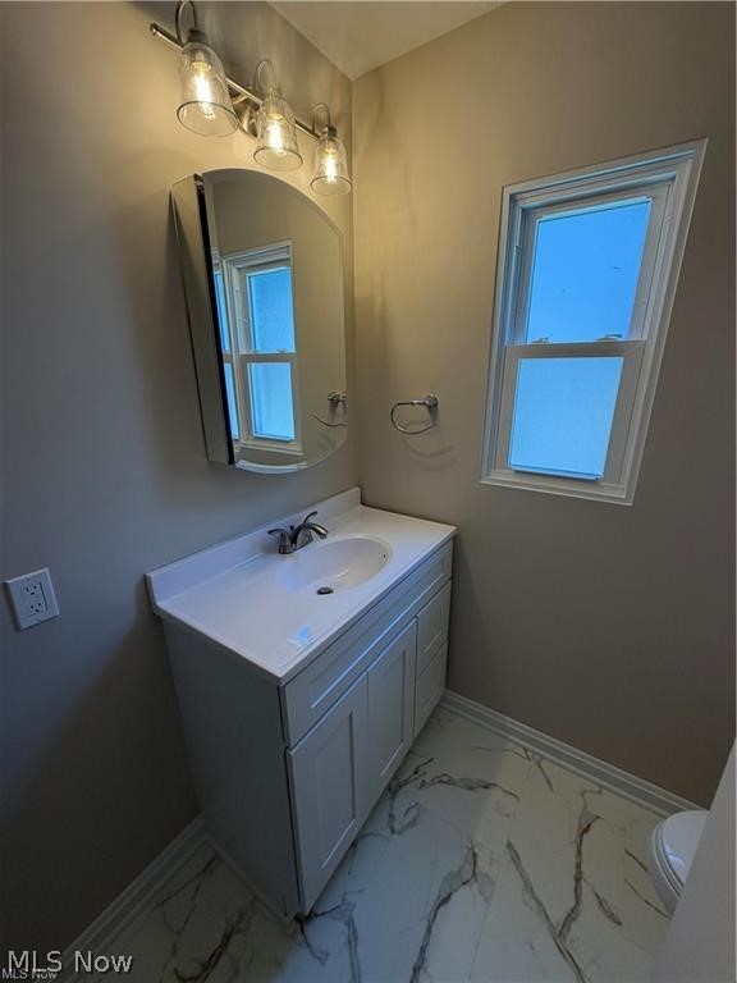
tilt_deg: -16.7
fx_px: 397
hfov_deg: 85.7
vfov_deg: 102.1
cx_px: 368
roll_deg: +0.7
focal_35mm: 14
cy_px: 492
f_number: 2.2
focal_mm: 2.22
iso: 80
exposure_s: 1/120
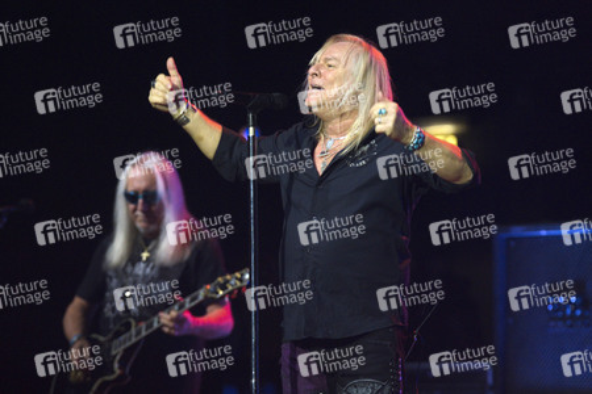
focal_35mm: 250
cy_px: 197
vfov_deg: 5.5
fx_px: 4111
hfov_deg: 8.2
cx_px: 296
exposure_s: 1/160
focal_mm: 250
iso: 3200
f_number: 4
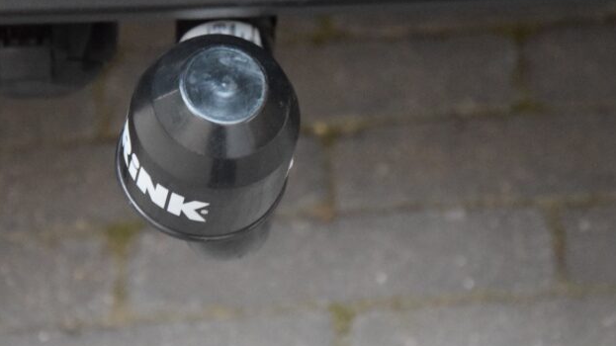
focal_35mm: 194
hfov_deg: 11.1
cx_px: 266
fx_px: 3166
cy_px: 111
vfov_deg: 6.3
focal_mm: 75
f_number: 5.3
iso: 6400
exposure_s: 1/60
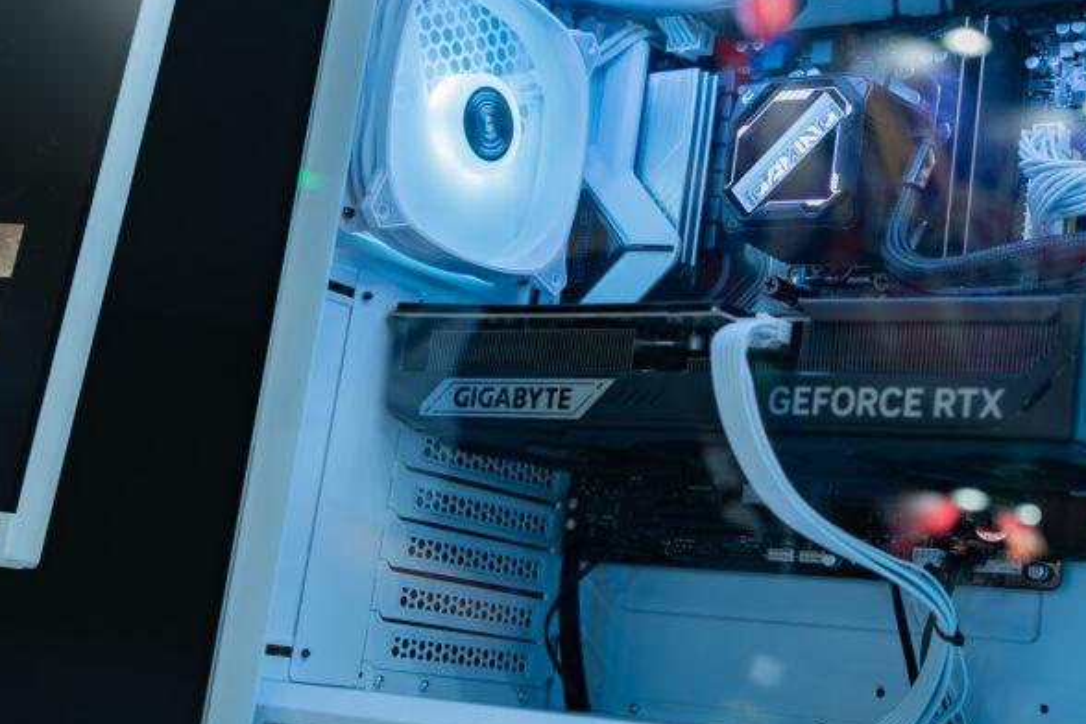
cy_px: 300
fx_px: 1840
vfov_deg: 22.2
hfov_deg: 32.0
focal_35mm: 61
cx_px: 872
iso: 800
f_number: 4
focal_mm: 35
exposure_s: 1/80
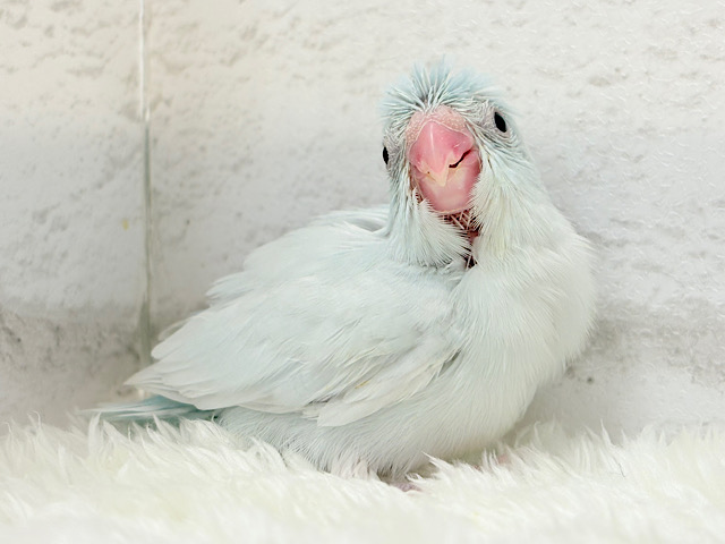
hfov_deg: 36.8
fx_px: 1089
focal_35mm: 52
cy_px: 272
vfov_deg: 28.0
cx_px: 362
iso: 40
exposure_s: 1/50
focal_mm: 5.96
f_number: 1.6
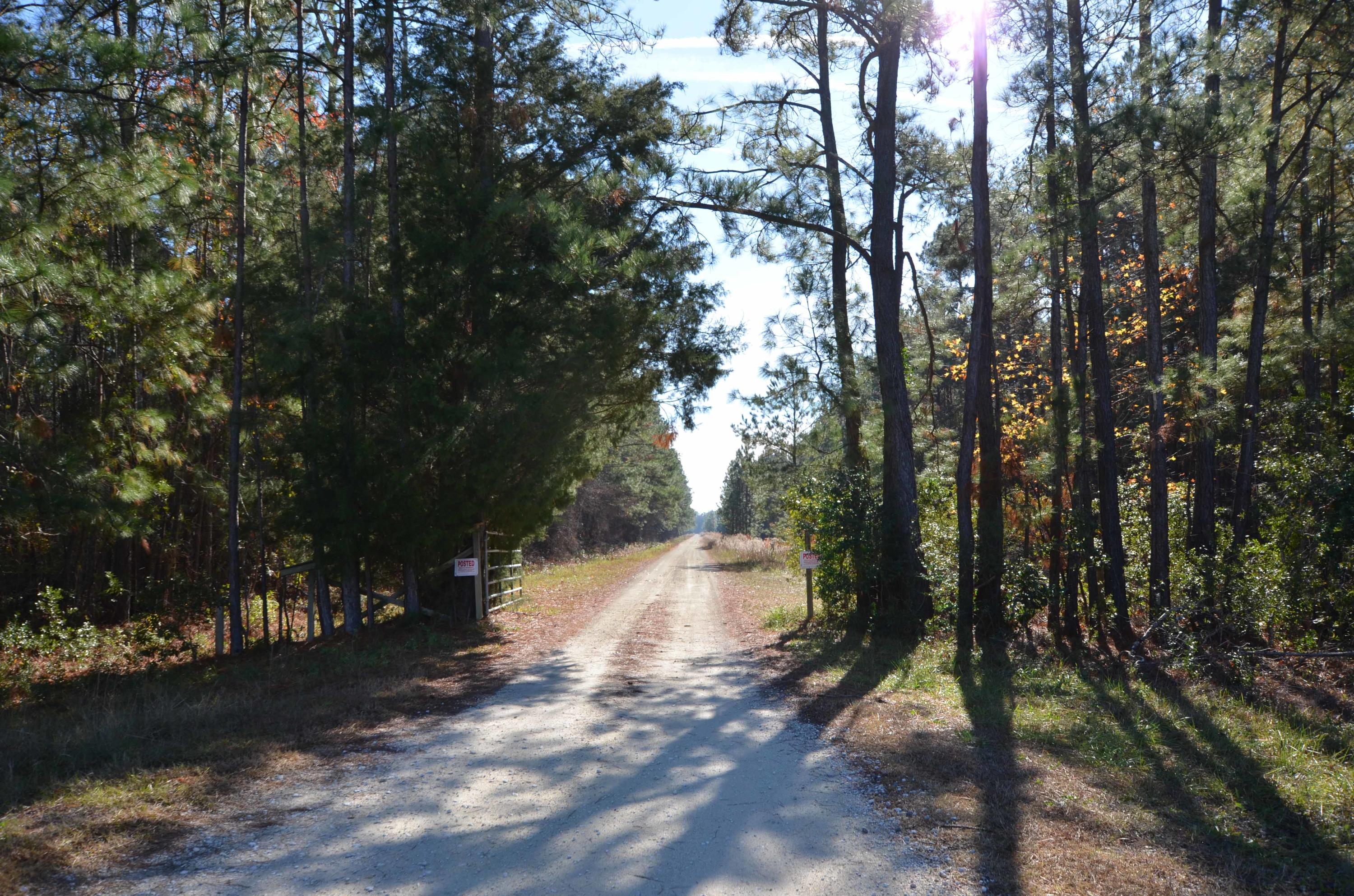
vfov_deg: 43.4
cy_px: 448
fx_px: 1126
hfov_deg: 62.0
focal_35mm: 30
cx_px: 677
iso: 160
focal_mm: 20
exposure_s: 1/250
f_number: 8
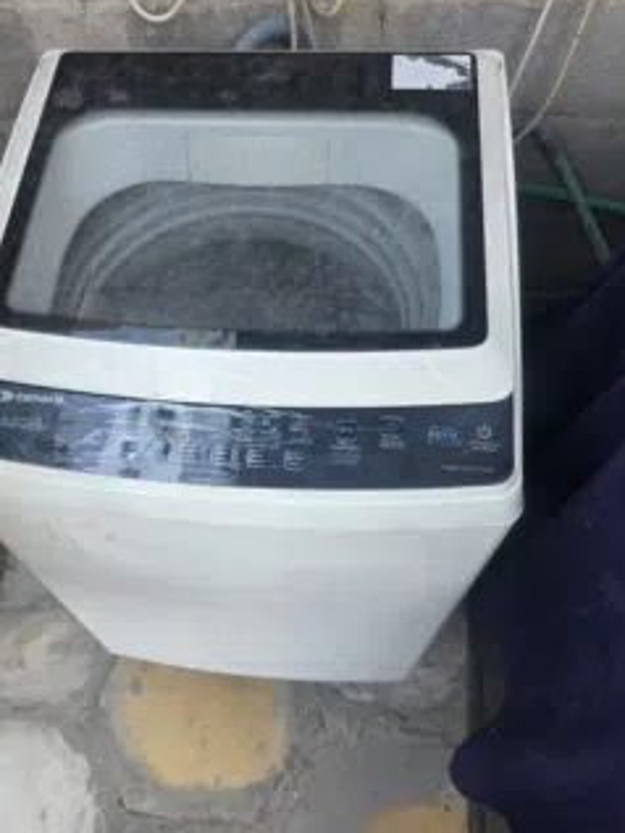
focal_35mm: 29
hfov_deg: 47.9
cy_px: 455
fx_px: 698
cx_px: 247
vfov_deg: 61.5
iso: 125
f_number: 1.7
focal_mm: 6.3
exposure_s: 1/180
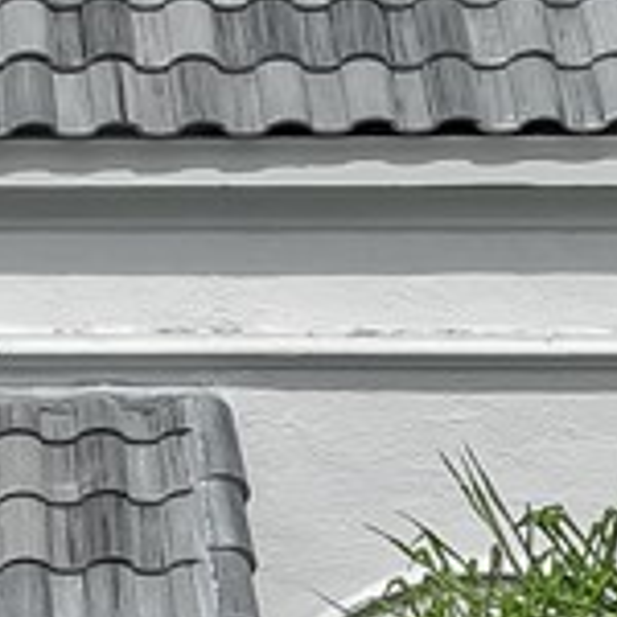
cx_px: -609
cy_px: 1090
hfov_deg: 7.4
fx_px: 4557
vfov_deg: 7.5
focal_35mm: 226
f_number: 2.8
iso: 120
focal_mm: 12.29
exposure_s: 1/2000
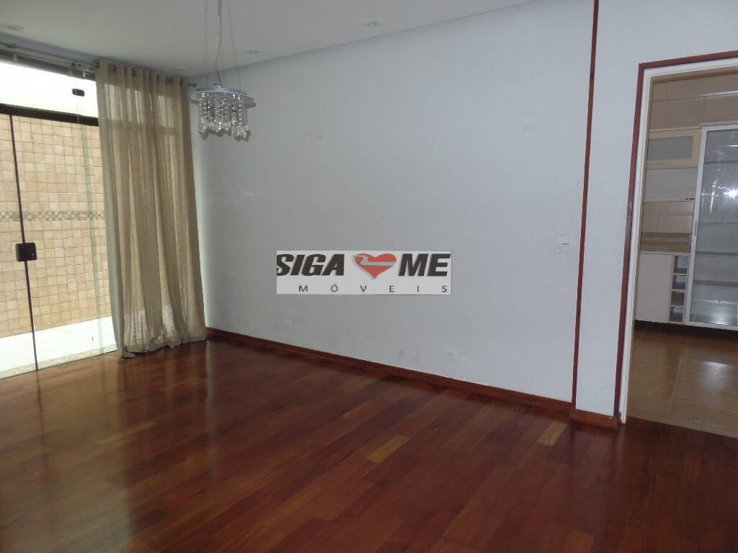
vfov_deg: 58.9
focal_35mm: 23
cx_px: 369
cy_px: 276
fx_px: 490
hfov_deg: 73.9
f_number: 2.8
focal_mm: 4.1
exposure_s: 1/30
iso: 200
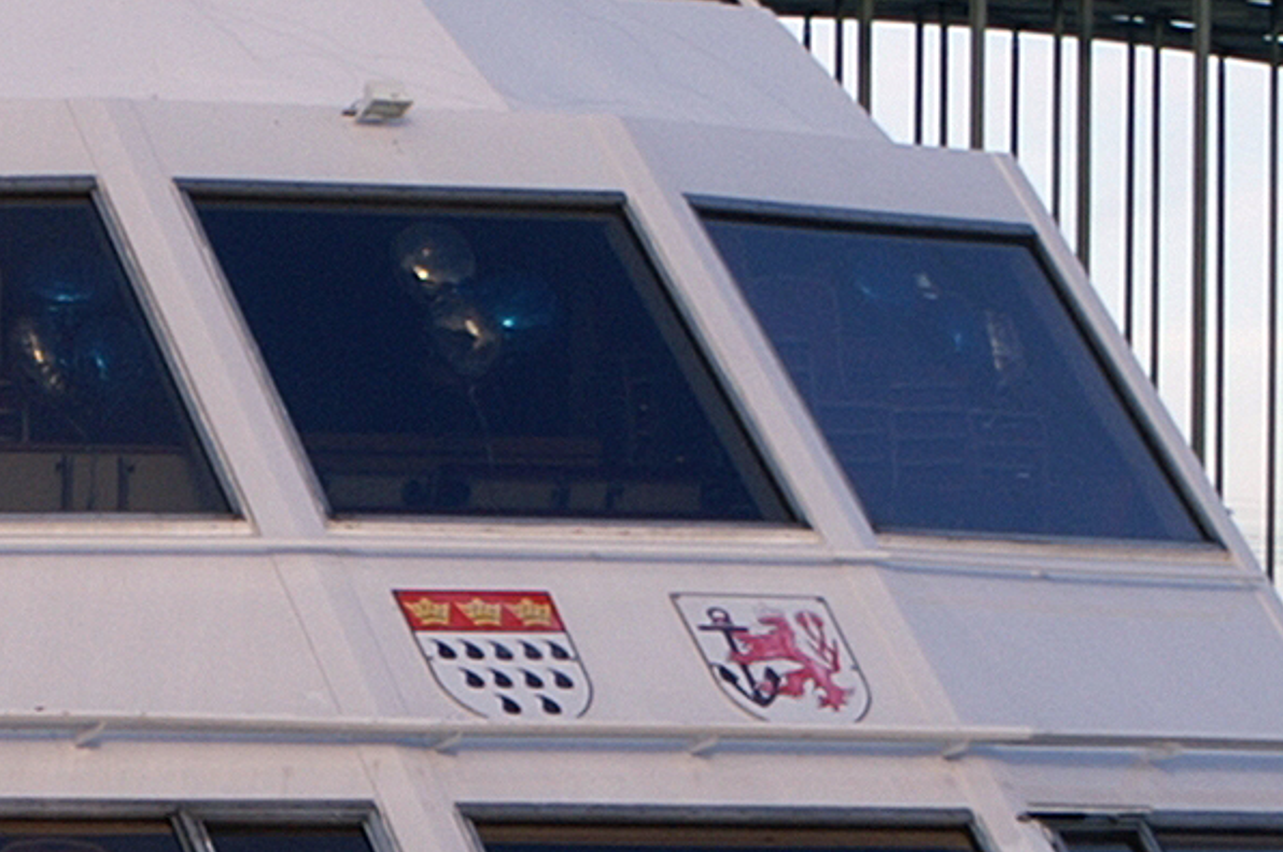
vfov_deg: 4.0
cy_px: 1061
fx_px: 12122
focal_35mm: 341
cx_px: -237
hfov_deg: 6.0
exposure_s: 1/400
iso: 100
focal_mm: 45
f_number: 7.1
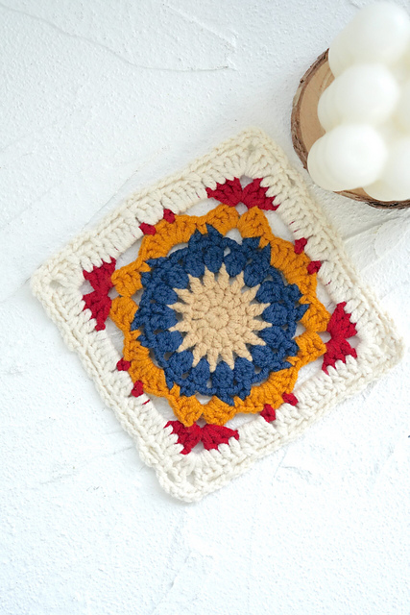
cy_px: 308
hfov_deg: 20.6
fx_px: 1127
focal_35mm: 66
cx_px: 205
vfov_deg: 30.5
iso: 3200
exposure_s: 1/320
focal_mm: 66
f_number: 5.6
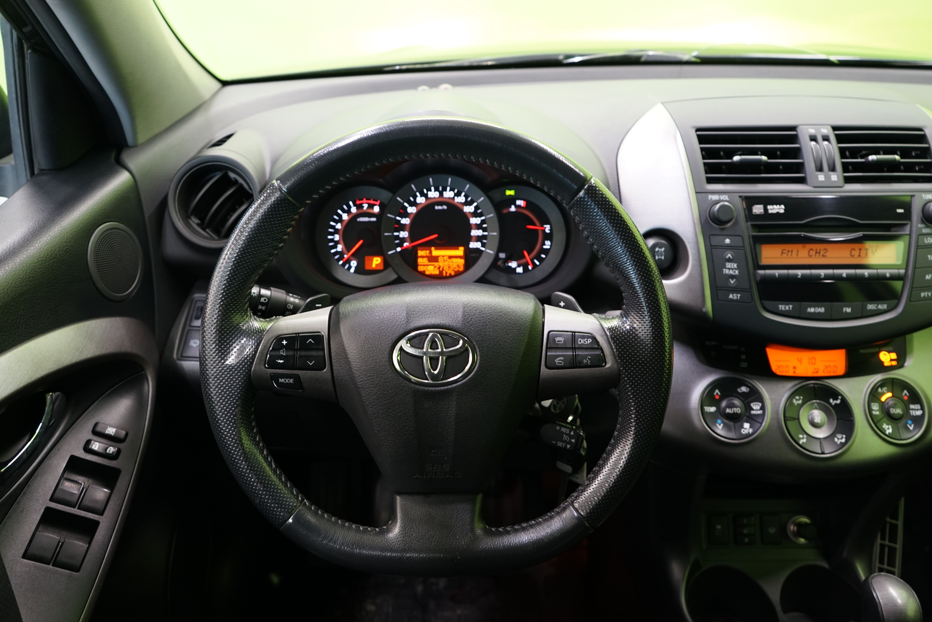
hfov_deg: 63.7
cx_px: 466
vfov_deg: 45.0
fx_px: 751
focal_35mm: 29
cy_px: 311
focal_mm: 29
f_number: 4.5
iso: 800
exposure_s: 1/10
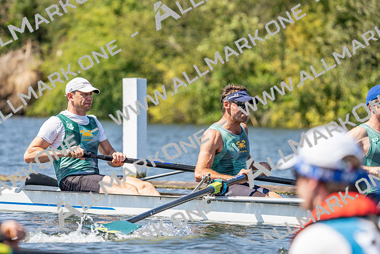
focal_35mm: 347
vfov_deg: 4.0
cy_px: 127
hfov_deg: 5.9
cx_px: 190
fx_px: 3663
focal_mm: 347
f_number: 6.3
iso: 400
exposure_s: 1/2000
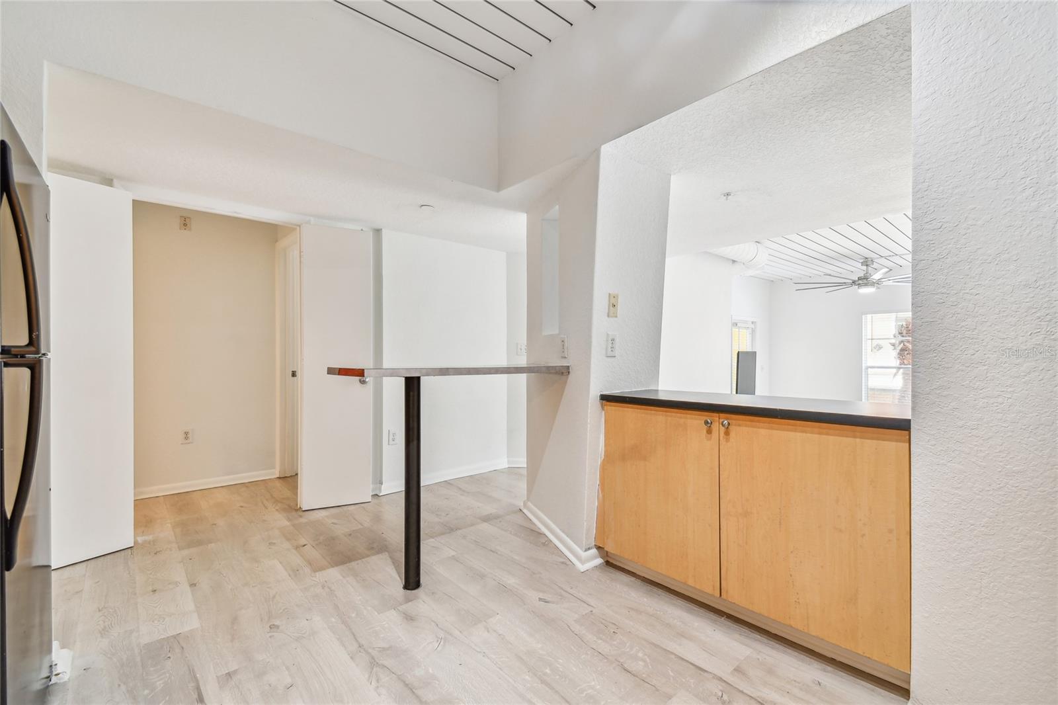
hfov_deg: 100.4
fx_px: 441
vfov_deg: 77.3
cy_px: 352
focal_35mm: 15
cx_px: 529
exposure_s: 1/1.67
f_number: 7.1
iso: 100
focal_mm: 10
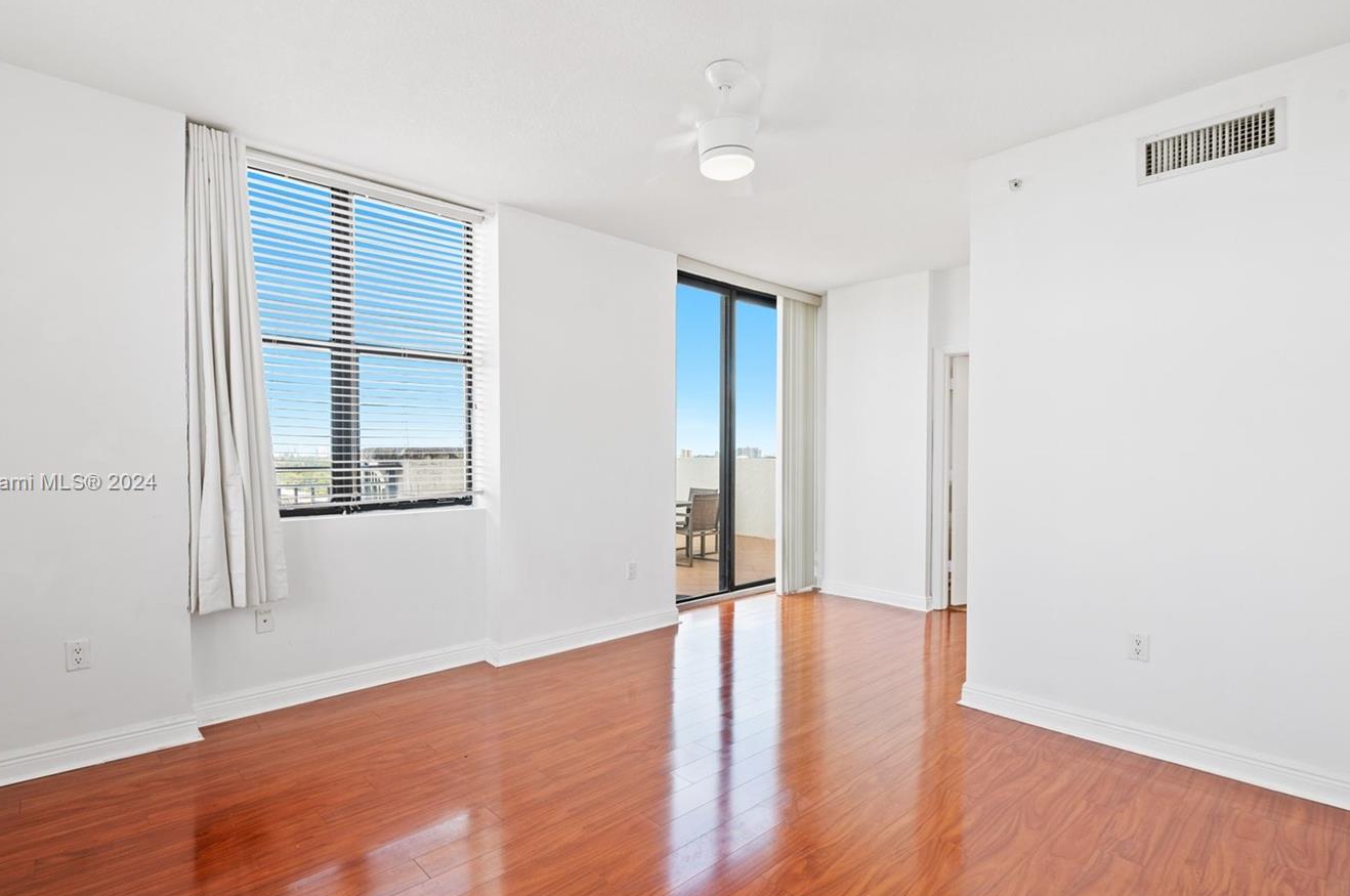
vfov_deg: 70.2
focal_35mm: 17
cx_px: 647
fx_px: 637
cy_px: 484
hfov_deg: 93.3
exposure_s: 1/15
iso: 200
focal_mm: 14
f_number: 8
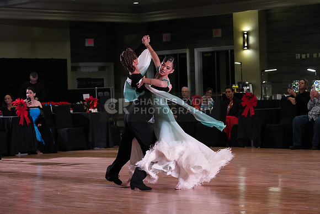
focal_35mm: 105
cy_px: 107
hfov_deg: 19.5
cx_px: 160
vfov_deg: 13.0
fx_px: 934
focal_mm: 105
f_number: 5.6
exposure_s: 1/320
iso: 5000
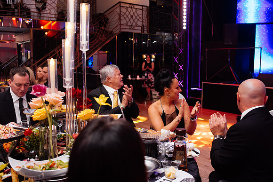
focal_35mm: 35
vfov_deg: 37.9
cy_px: 91
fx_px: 265
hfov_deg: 54.4
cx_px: 136
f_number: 3.5
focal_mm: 35
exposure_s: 1/200
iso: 2000
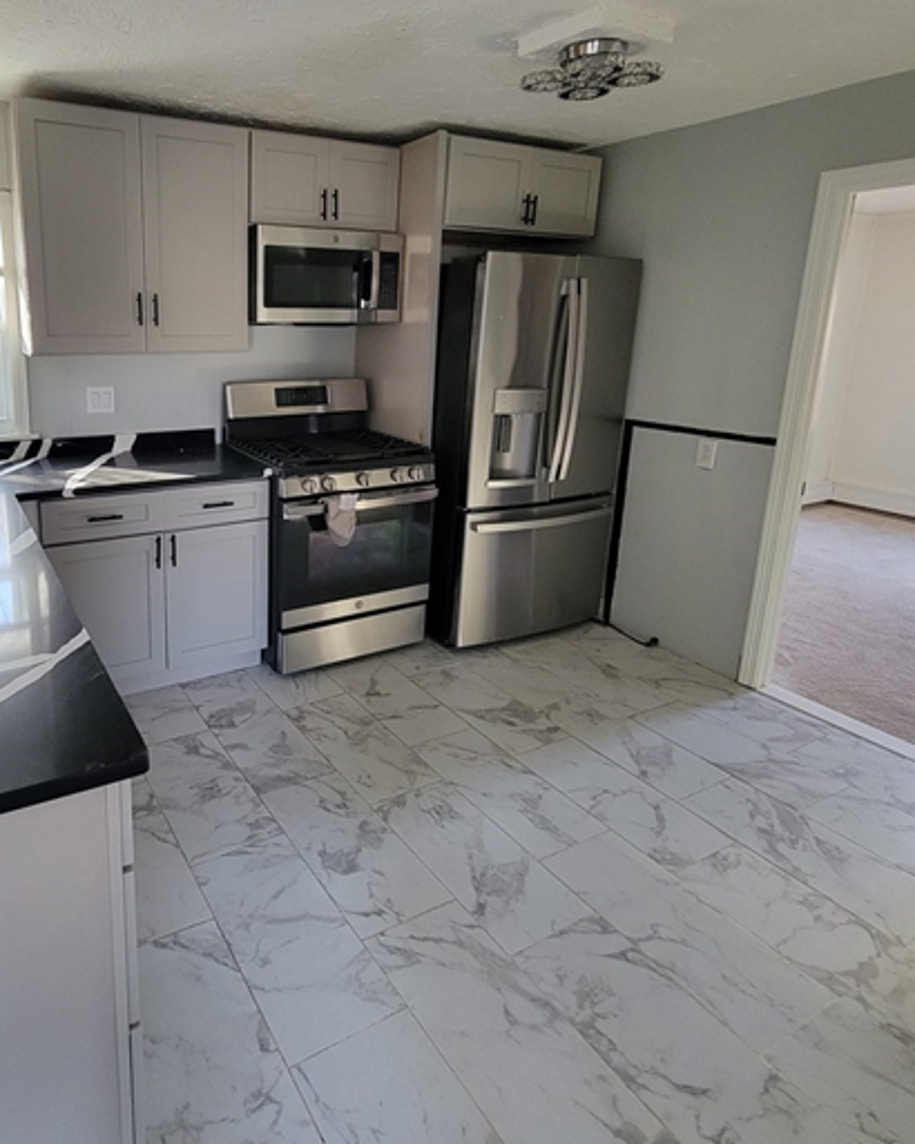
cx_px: 288
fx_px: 644
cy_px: 488
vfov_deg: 82.8
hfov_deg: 68.4
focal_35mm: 19
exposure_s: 1/60
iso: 400
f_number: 2.2
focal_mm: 2.2
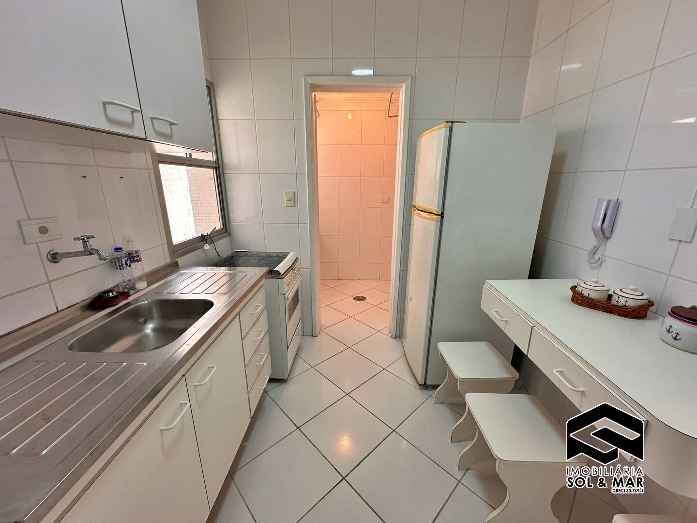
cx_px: 348
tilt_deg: -16.1
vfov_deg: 85.7
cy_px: 262
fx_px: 282
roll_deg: -0.5
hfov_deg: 102.1
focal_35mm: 14
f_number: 2.2
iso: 100
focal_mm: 2.22
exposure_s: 1/120
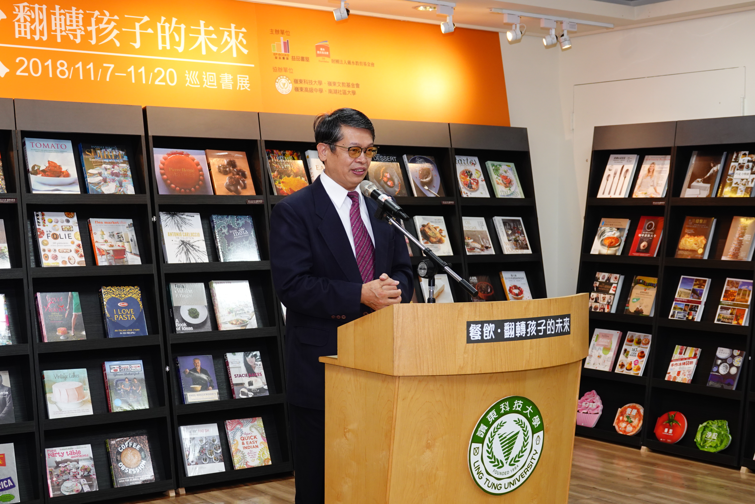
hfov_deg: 36.9
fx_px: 1132
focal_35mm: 54
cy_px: 252
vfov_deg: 25.1
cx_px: 378
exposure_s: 1/60
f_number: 3.2
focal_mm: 19.68
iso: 400
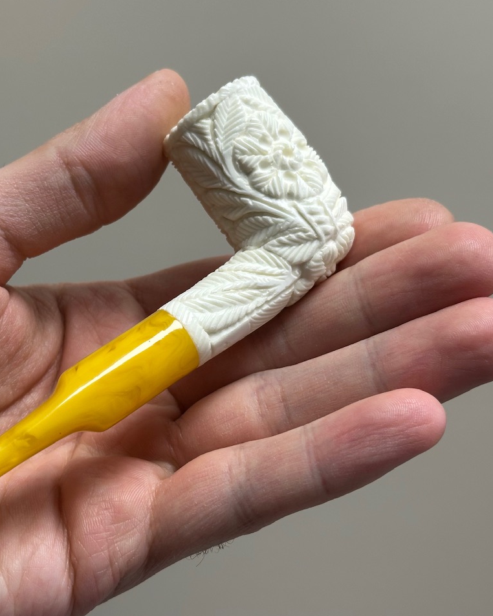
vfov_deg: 30.0
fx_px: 1149
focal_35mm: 63
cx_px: 123
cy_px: 309
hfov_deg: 24.0
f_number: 1.78
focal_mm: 6.86
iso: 80
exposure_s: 1/121
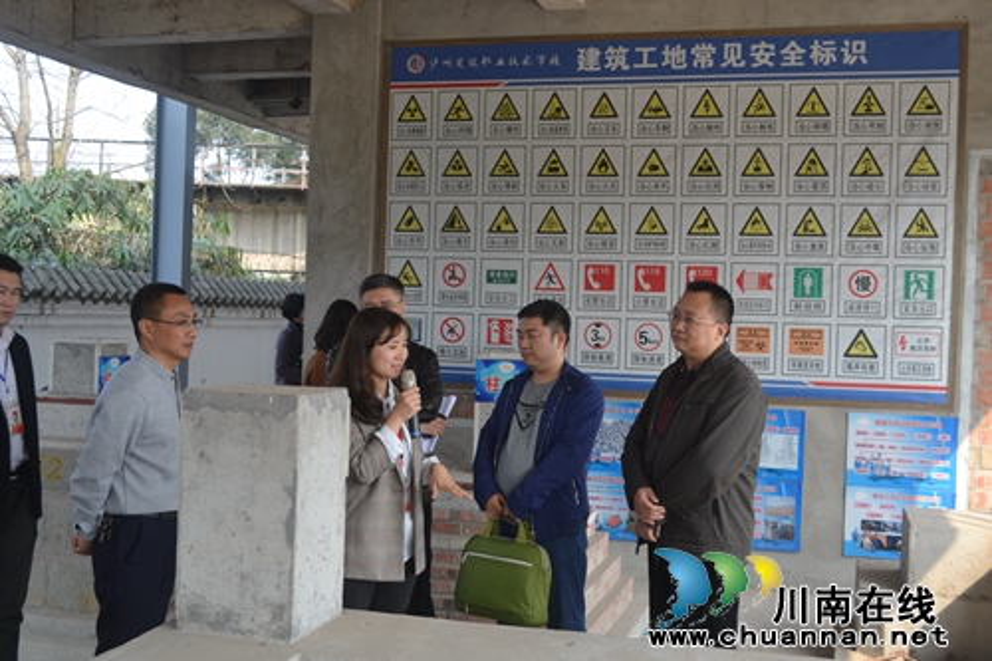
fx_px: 1157
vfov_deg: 31.9
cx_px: 496
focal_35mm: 42
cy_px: 330
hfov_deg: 46.4
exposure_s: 1/160
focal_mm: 28
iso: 200
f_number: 6.3
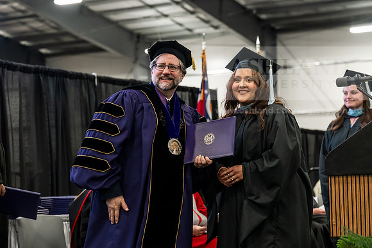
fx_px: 889
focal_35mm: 86
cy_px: 124
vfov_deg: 15.9
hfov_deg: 23.6
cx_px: 186
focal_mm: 86
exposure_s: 1/200
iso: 4000
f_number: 4.5
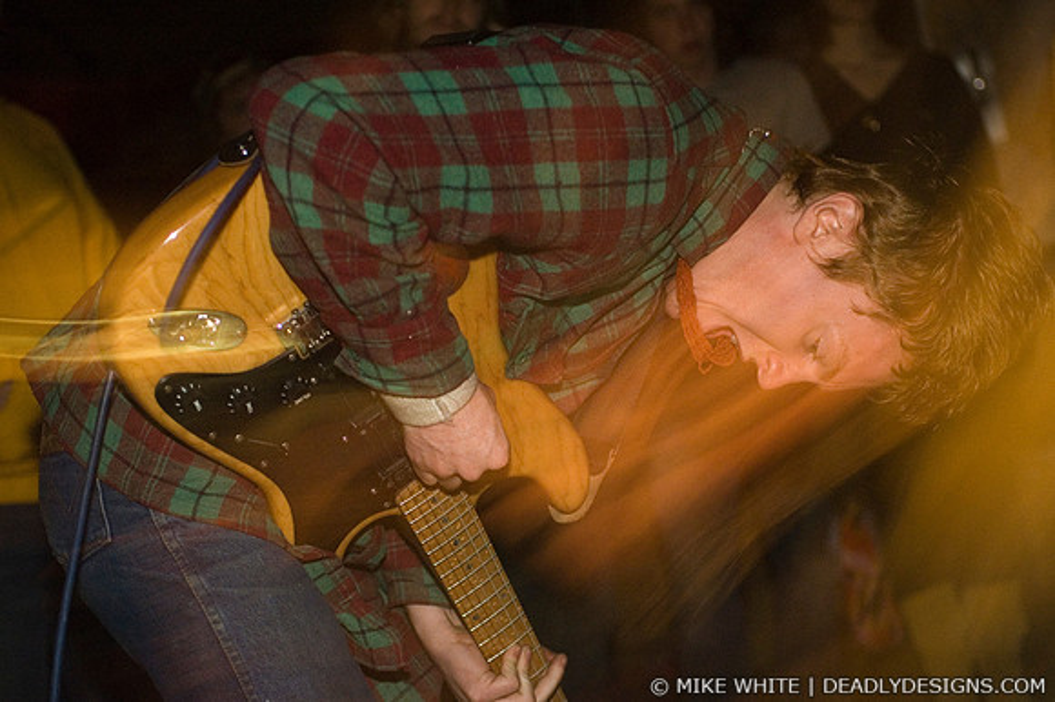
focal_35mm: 72
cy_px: 351
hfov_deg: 28.1
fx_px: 2109
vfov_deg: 18.9
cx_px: 528
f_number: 2.8
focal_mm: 48
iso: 1600
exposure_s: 1/13
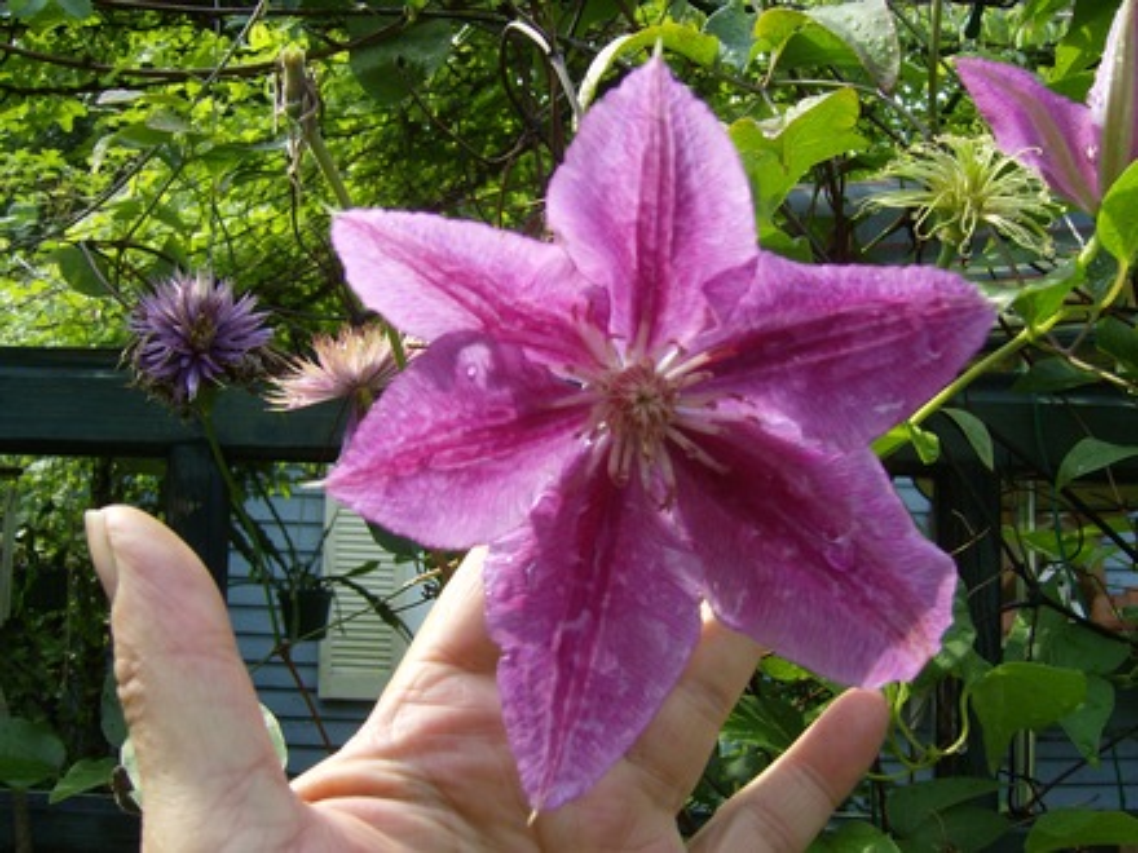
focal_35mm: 36
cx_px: 569
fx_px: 1183
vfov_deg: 39.7
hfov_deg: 51.4
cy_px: 426
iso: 100
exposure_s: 1/237
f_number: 4.7
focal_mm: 6
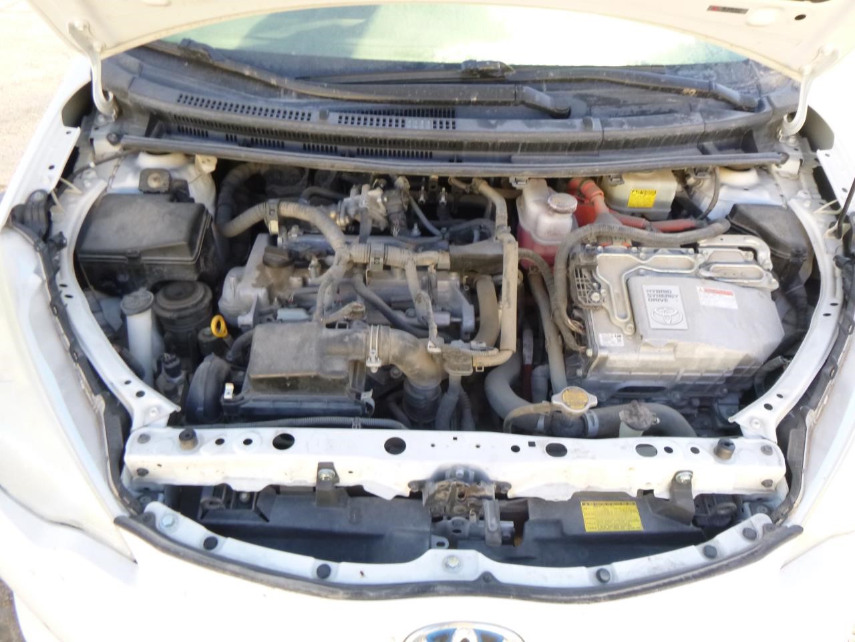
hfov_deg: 69.4
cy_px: 321
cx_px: 428
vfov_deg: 54.9
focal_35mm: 25
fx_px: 617
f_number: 3.9
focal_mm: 4.5
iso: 200
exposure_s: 1/60
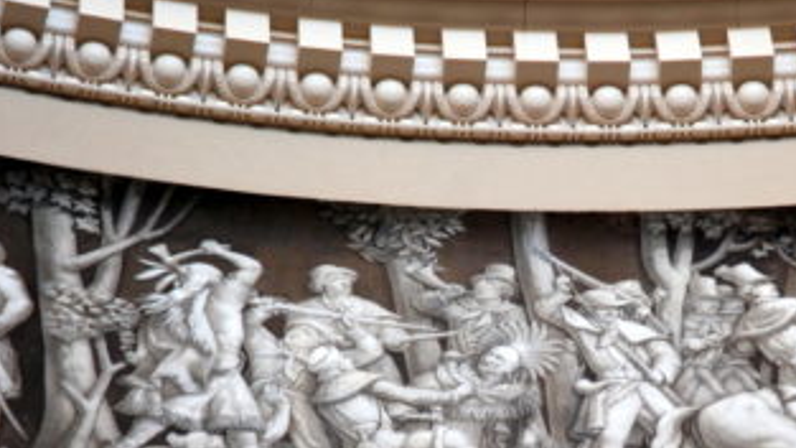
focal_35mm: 176
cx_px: 565
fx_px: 3714
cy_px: 388
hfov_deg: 12.2
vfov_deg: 6.9
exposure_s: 1/60
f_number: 4.5
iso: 800
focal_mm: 70
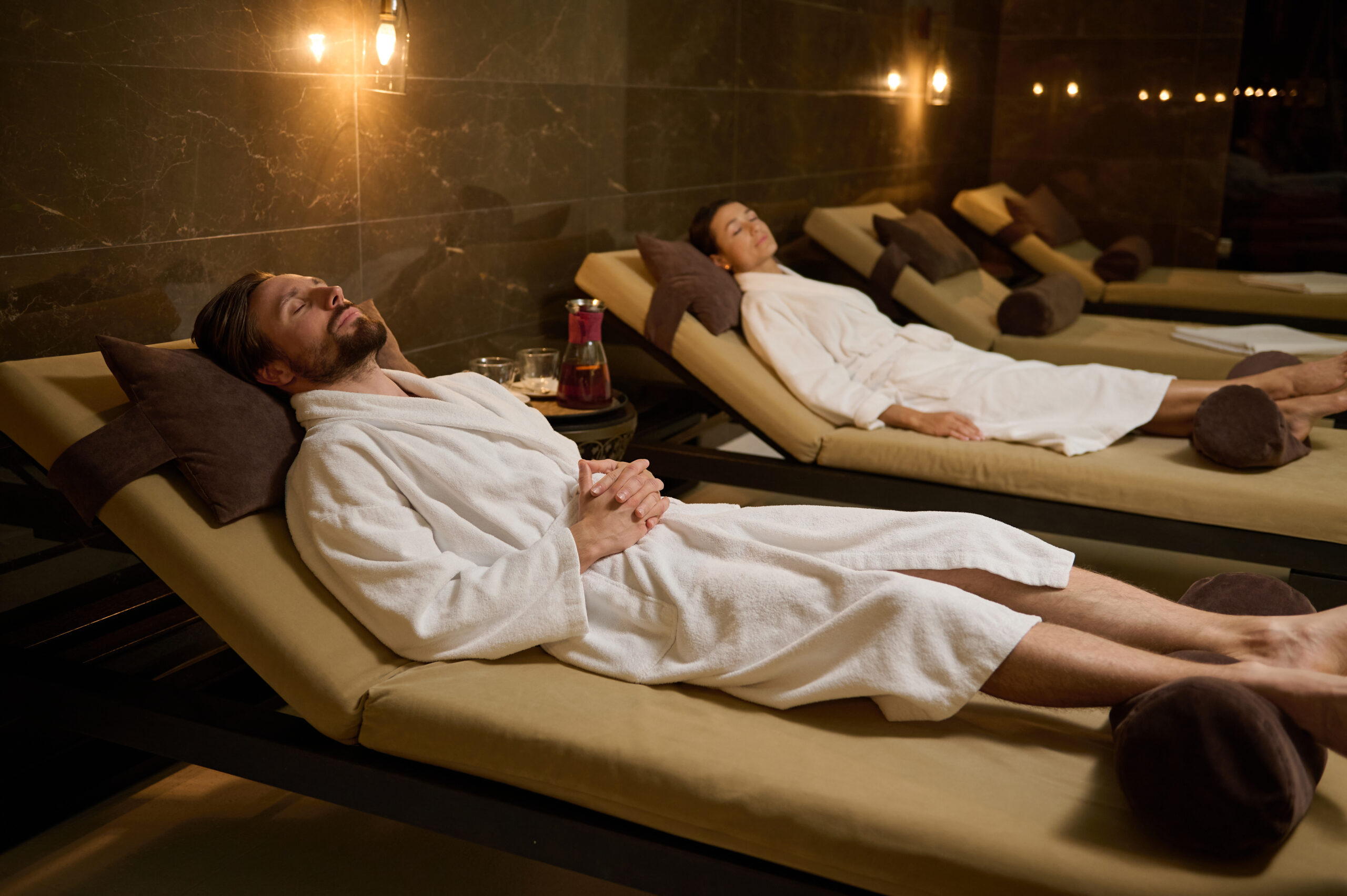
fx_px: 1496
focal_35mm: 40
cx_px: 674
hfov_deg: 48.5
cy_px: 448
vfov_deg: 33.4
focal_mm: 40
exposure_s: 1/60
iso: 400
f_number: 2.8
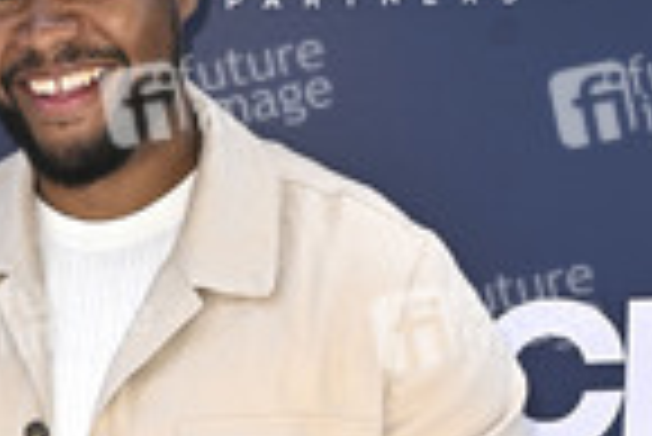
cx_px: 97
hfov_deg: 22.2
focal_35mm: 90
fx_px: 1632
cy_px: 432
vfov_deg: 15.0
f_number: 7.1
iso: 500
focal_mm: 29
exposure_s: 1/320
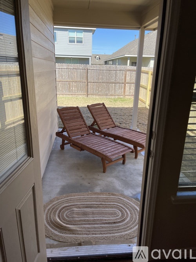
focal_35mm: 26
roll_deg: +0.5
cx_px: 98
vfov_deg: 67.3
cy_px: 131
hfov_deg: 53.0
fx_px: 196
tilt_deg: -15.7
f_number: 1.6
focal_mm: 5.1
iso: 32
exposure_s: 1/1164
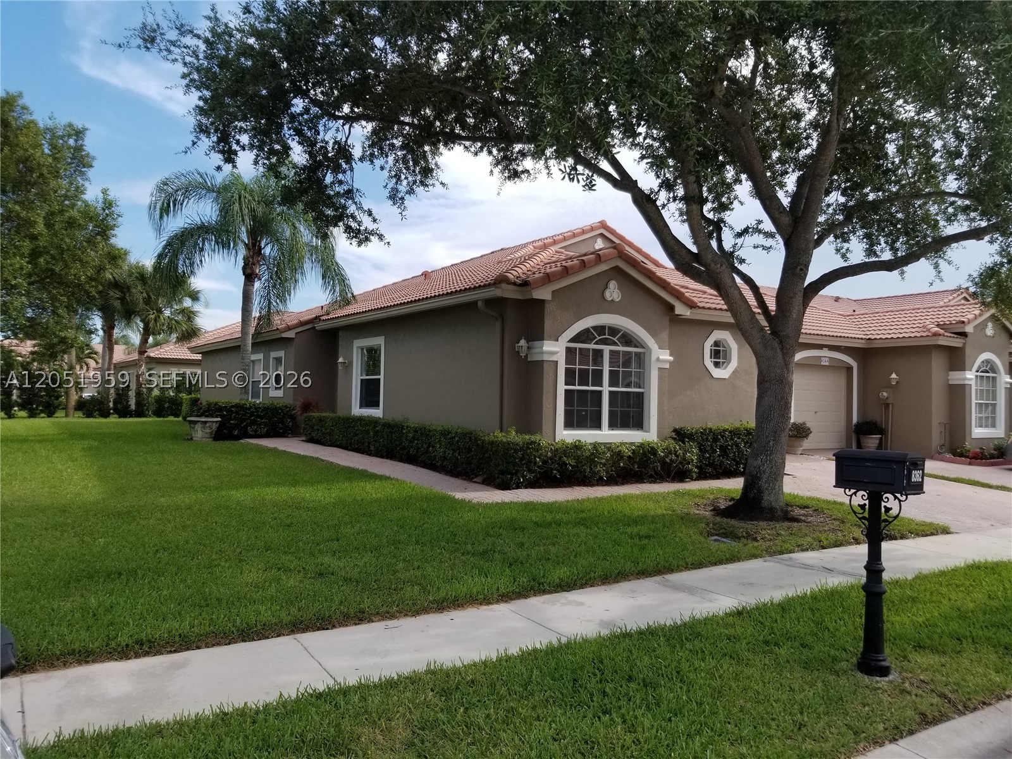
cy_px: 380
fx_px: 760
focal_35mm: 26
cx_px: 506
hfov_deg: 67.3
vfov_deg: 53.1
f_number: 1.7
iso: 50
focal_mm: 4.25
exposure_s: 1/1452
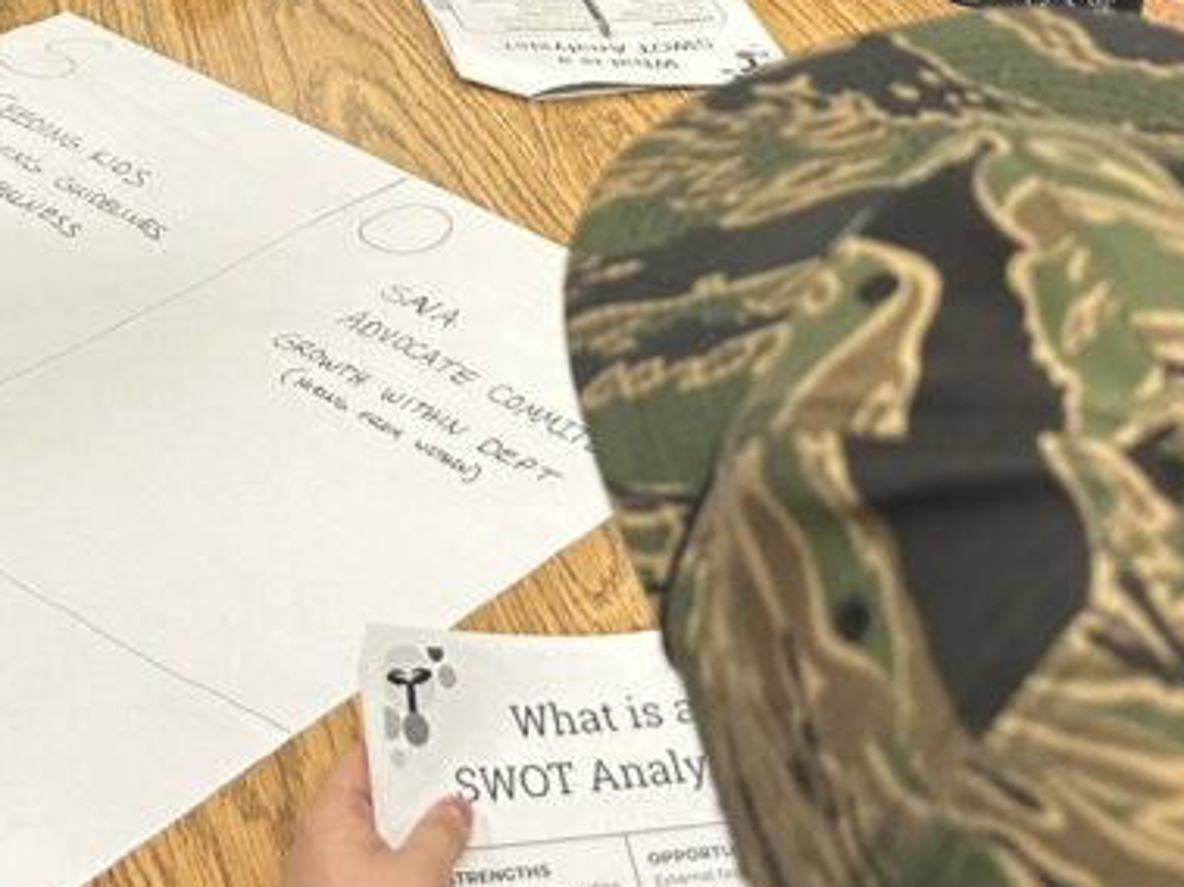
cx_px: 266
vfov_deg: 18.7
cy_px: -62
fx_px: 2599
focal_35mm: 76
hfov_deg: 25.3
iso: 200
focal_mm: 6.86
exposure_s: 1/120
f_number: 1.78
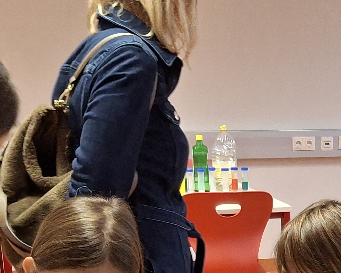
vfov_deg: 14.7
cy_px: 399
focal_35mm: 98
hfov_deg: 19.1
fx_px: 989
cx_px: 327
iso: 200
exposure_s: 1/100
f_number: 1.8
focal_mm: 4.69
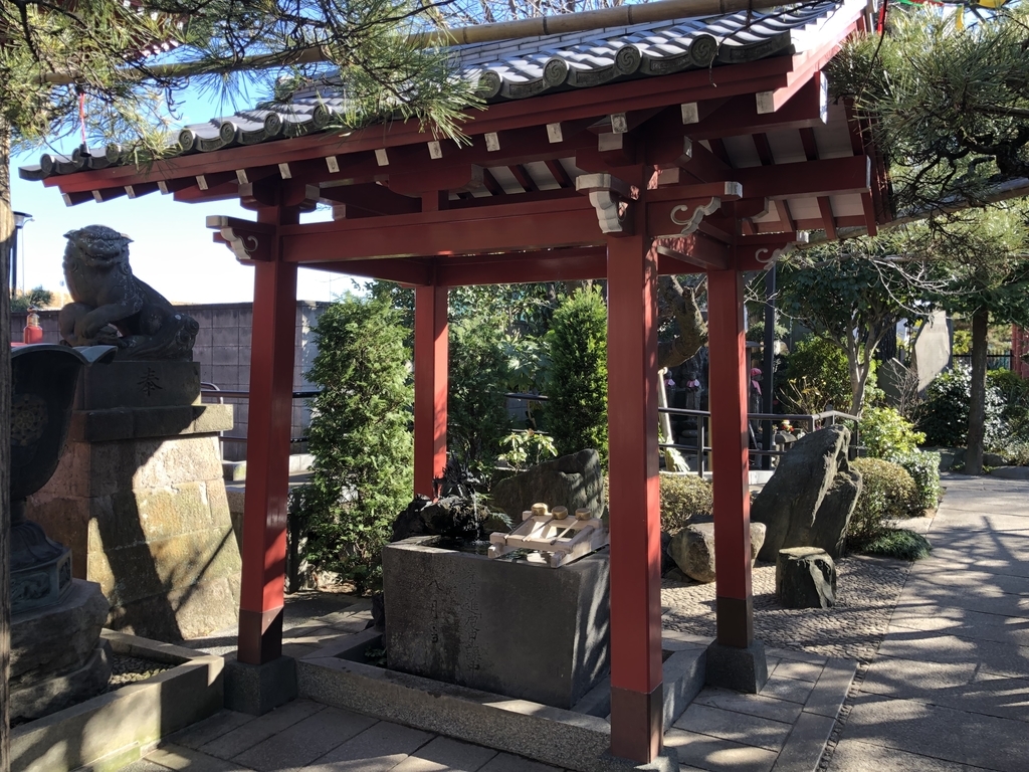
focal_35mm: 28
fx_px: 832
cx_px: 514
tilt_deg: -1.8
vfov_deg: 49.7
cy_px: 386
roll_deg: +0.3
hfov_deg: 63.4
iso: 25
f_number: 1.8
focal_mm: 3.99
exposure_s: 1/120
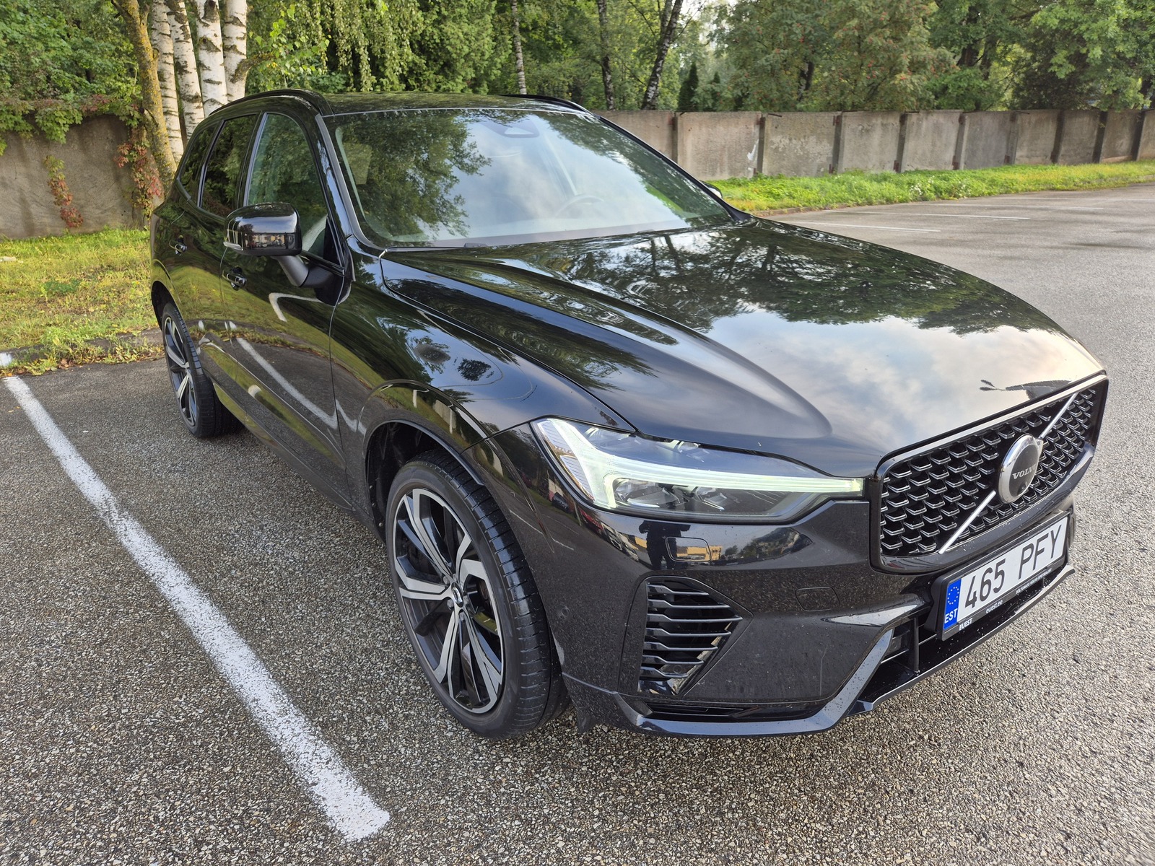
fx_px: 767
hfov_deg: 73.9
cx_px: 578
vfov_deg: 58.9
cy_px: 433
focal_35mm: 23
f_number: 1.8
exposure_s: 1/243
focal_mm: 5.4
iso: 25
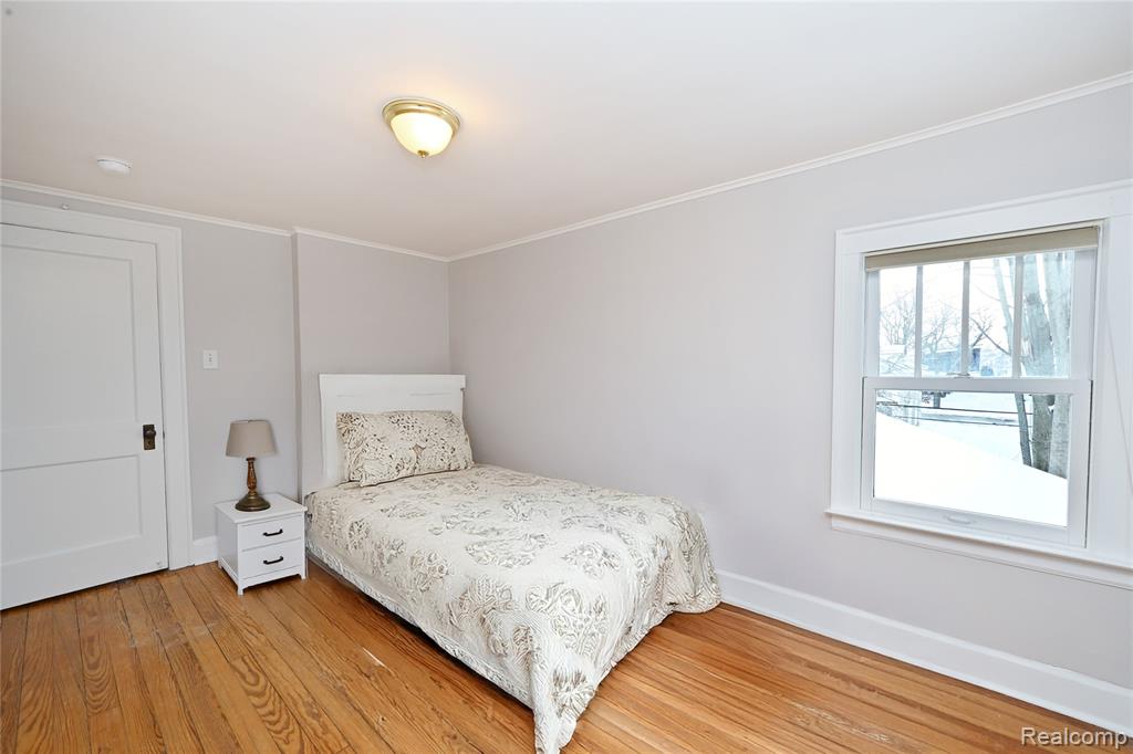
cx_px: 566
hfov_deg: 104.3
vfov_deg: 81.2
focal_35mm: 14
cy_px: 377
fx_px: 440
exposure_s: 1/60
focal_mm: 14
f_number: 11
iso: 800
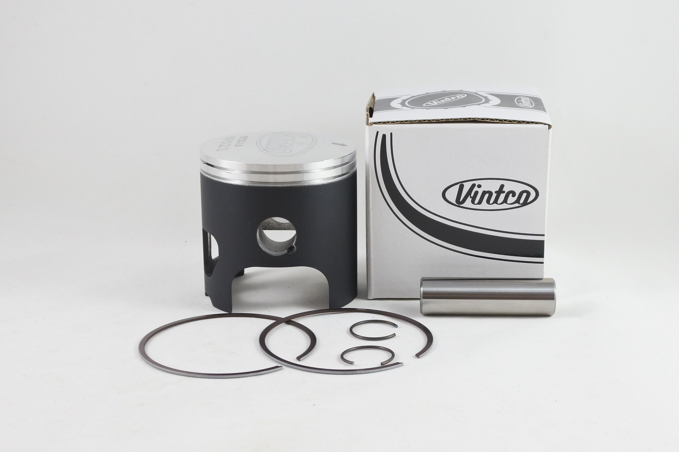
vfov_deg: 31.9
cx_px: 340
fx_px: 792
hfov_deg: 46.4
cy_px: 226
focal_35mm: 42
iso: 500
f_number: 4.2
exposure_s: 1/125
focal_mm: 15.7
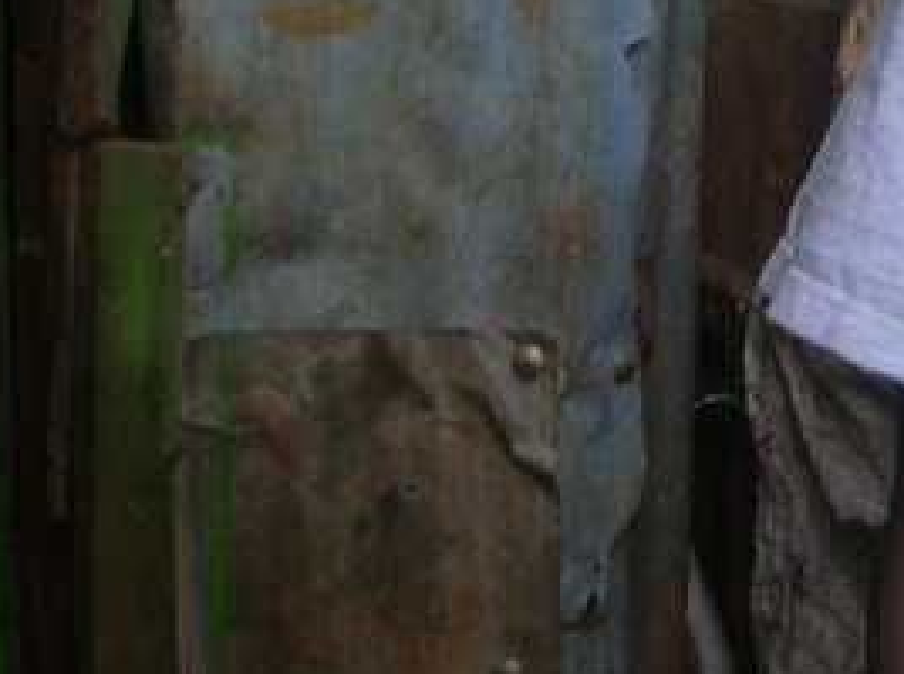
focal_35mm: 130
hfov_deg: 14.6
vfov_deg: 11.1
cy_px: -175
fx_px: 3389
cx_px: 1154
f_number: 4.9
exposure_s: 1/27.7
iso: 50
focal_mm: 5.7
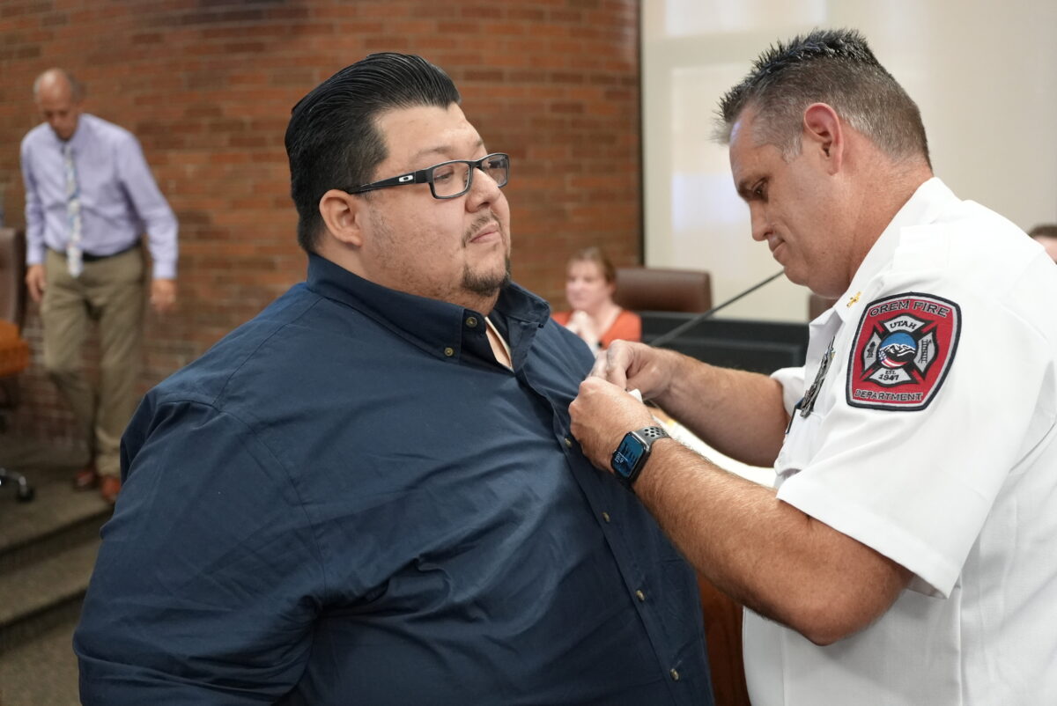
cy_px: 353
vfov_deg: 33.5
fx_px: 1175
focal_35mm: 40
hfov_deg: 48.4
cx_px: 528
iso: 8000
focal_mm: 40
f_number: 4
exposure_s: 1/160
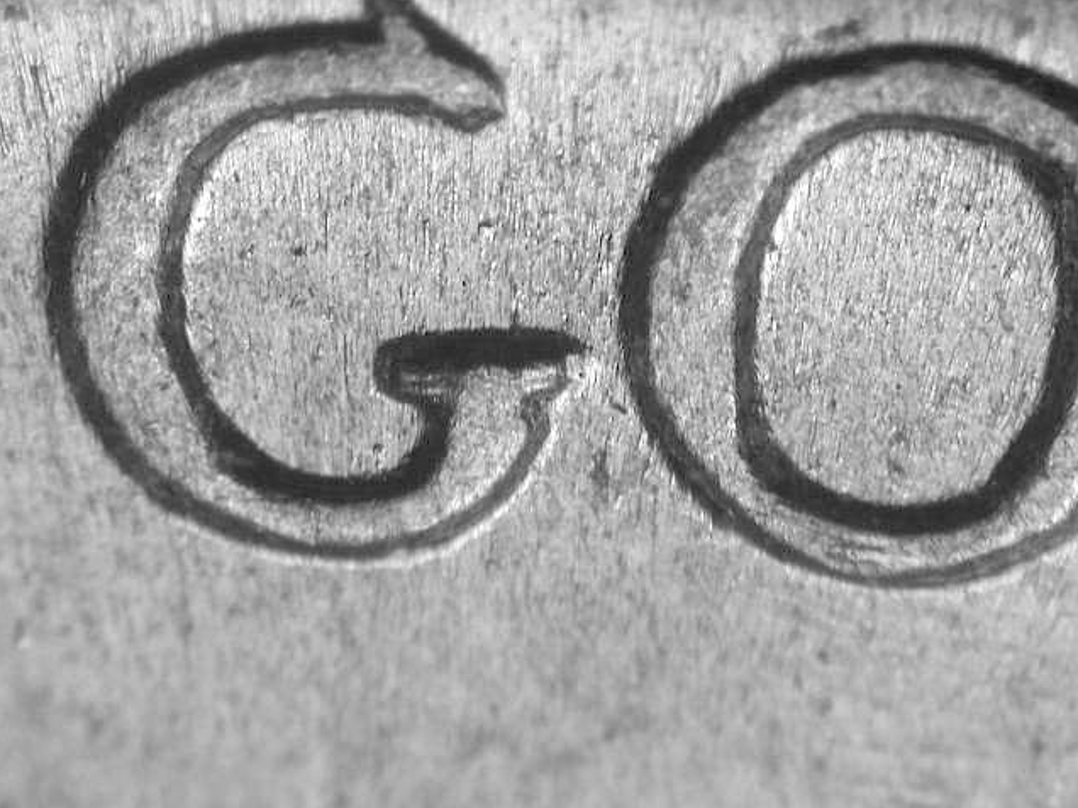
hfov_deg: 13.6
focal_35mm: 145
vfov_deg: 10.2
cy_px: 403
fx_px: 4516
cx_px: 537
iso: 100
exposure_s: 1/12.8
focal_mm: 29.9
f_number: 4.9
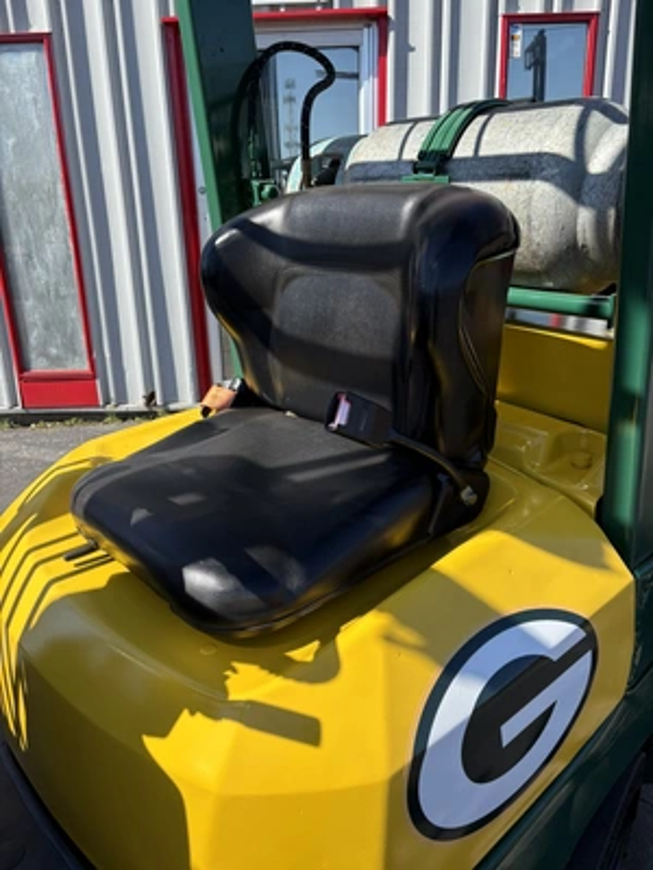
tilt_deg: -18.6
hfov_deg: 53.1
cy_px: 435
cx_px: 326
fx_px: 654
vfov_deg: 67.3
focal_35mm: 26
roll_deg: +1.4
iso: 64
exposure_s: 1/2451
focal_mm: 5.96
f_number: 1.6
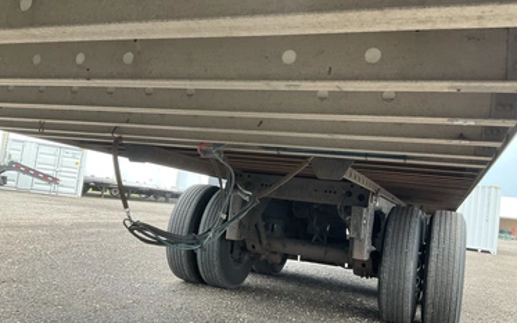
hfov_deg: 58.1
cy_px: 165
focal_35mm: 33
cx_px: 268
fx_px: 465
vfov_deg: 38.3
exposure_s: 1/68
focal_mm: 3
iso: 64
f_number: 1.8
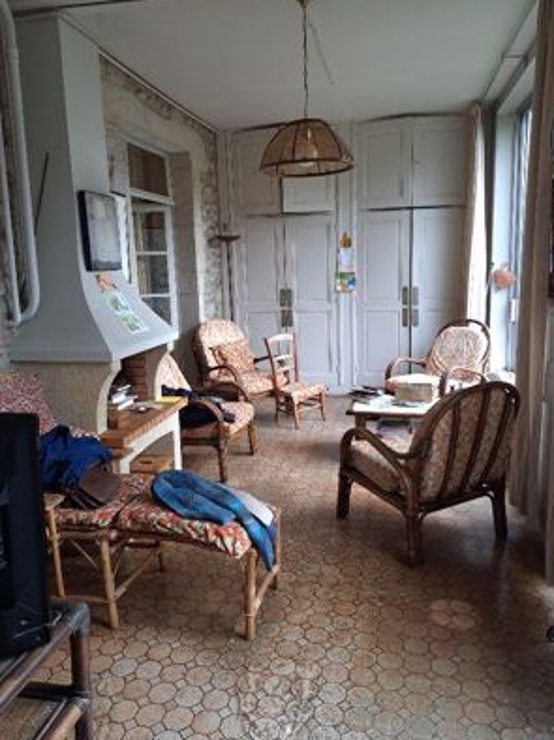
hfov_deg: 53.0
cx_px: 280
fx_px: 555
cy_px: 350
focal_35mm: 26
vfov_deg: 67.3
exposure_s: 1/50
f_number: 1.8
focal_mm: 5.23
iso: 200
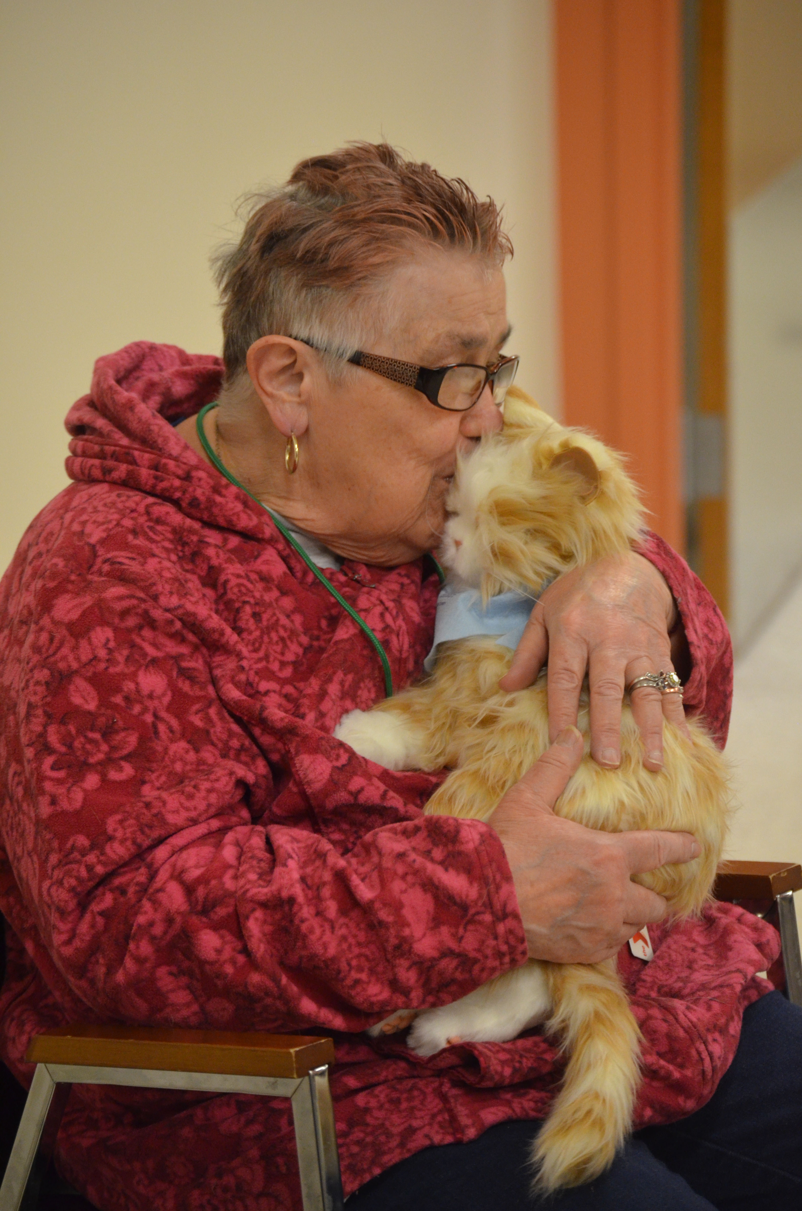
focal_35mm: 135
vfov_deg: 15.2
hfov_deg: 10.1
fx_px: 4531
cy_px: 606
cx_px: 401
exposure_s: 1/100
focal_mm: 90
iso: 1600
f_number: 4.5
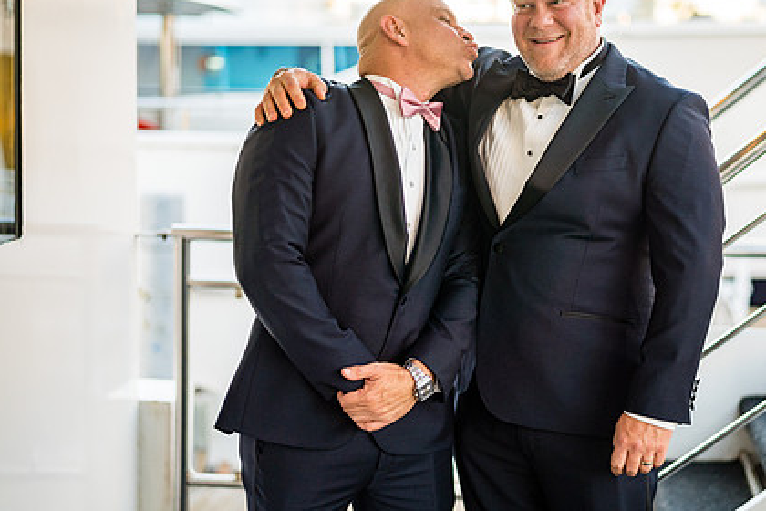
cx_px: 481
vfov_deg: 19.7
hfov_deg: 29.1
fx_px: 1468
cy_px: 209
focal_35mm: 69
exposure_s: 1/400
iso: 400
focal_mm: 50
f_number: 1.4
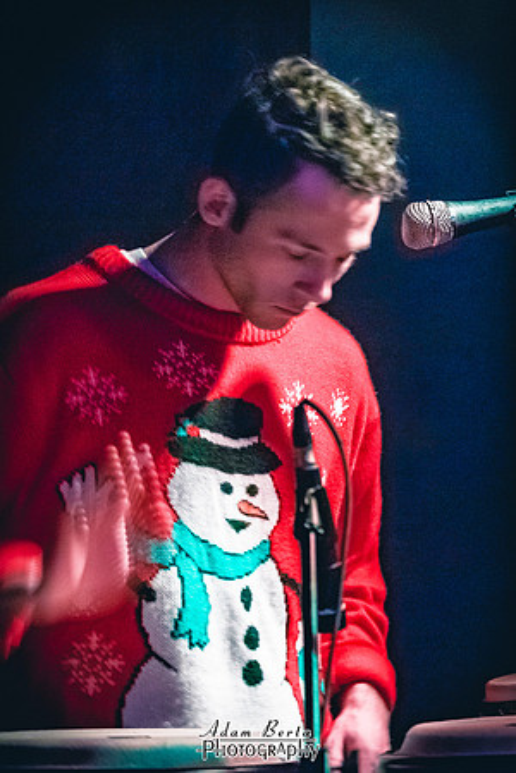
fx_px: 3024
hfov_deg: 9.6
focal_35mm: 141
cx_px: 649
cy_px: 326
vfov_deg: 14.6
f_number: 2.8
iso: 3200
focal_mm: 82
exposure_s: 1/100
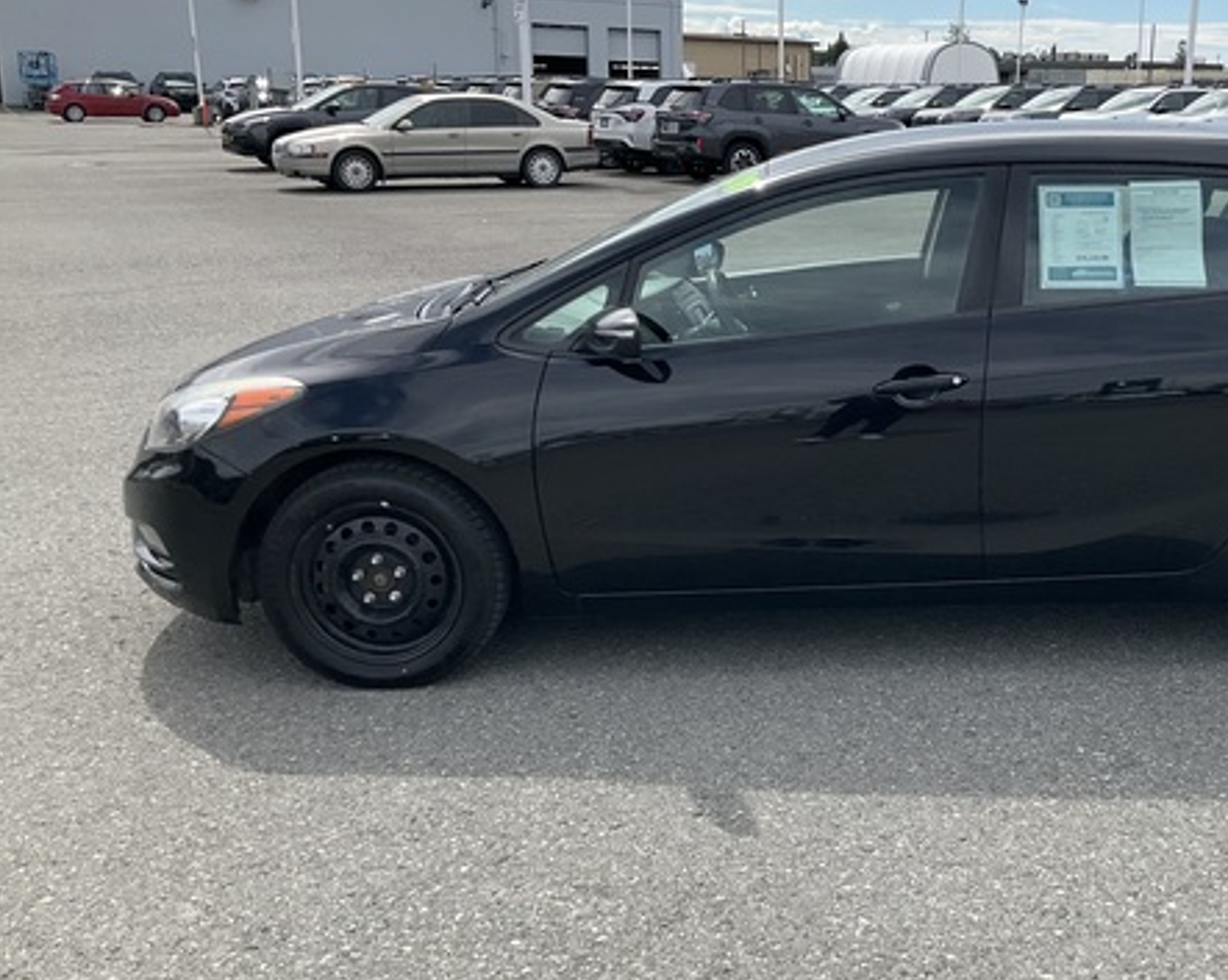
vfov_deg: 36.4
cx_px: 886
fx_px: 1489
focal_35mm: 41
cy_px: 450
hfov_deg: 43.7
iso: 25
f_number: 1.8
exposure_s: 1/1534
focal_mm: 3
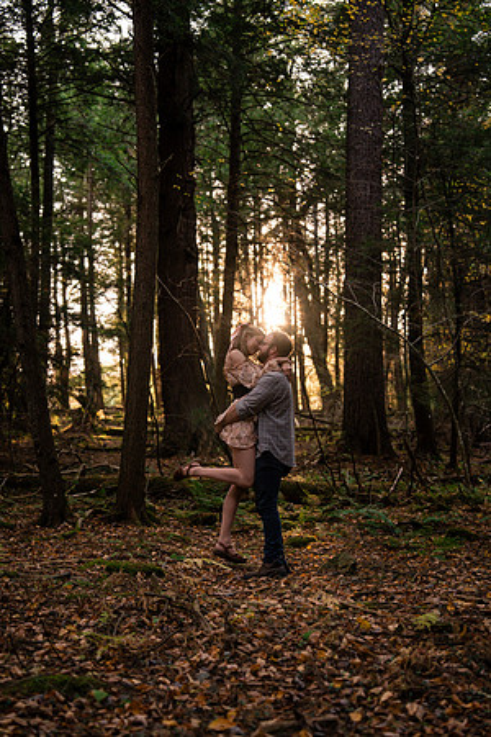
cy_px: 368
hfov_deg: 24.2
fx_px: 1146
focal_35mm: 56
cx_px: 246
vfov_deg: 35.6
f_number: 2.8
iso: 1000
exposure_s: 1/400
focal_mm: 56
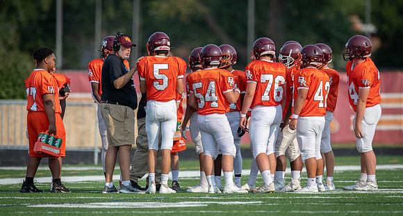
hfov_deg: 3.6
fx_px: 6402
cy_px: 93
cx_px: 215
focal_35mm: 606
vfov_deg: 1.9
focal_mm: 500
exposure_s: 1/4000
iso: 400
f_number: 4
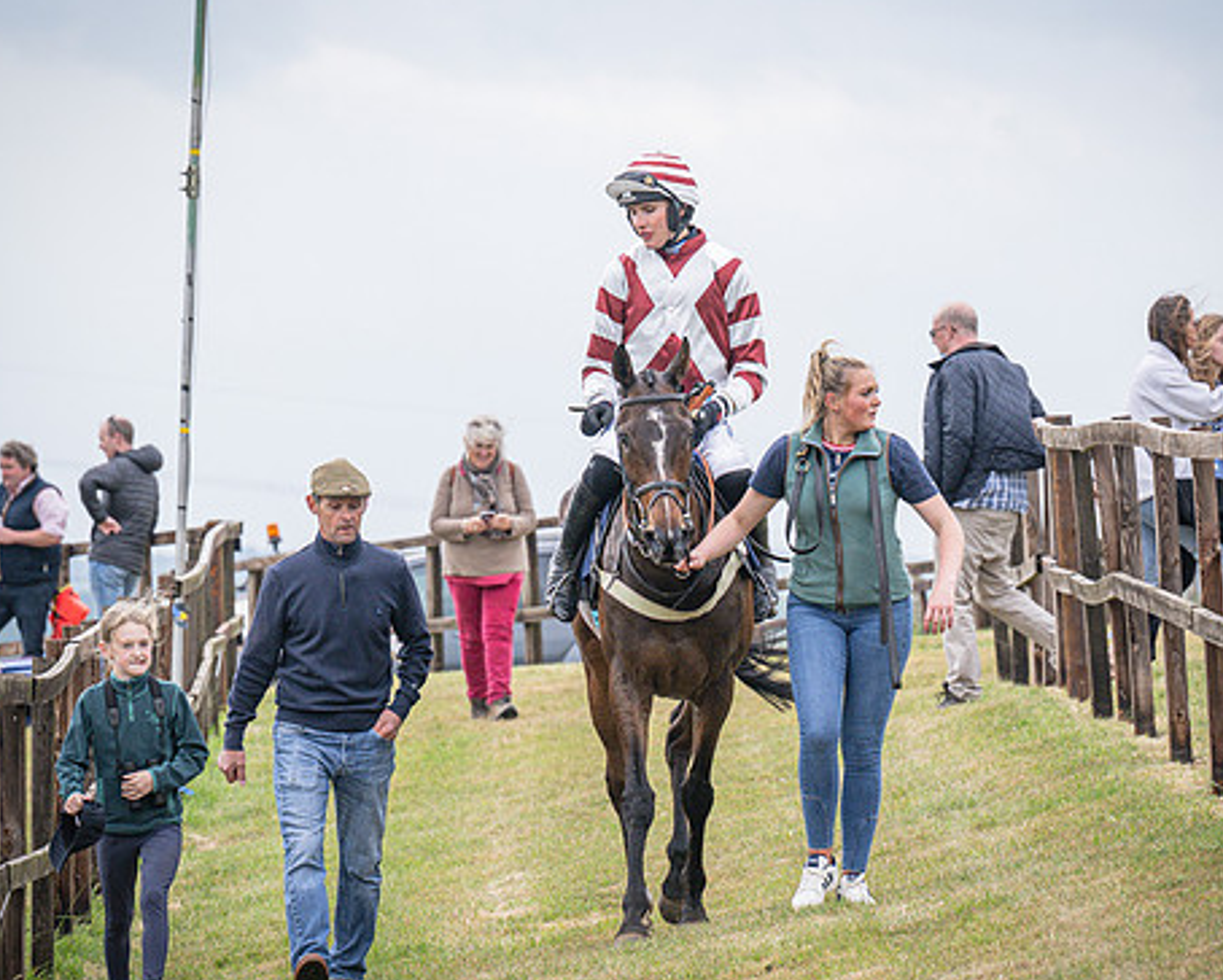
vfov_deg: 5.3
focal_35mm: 293
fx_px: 10615
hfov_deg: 6.6
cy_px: 503
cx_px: 653
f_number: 5
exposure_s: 1/1000
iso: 400
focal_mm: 140
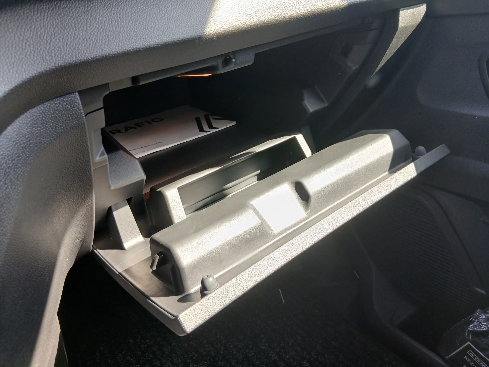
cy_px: 184
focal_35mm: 26
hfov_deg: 67.3
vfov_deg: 53.1
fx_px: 367
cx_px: 244
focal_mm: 3.98
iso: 50
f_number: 1.8
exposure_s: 1/50
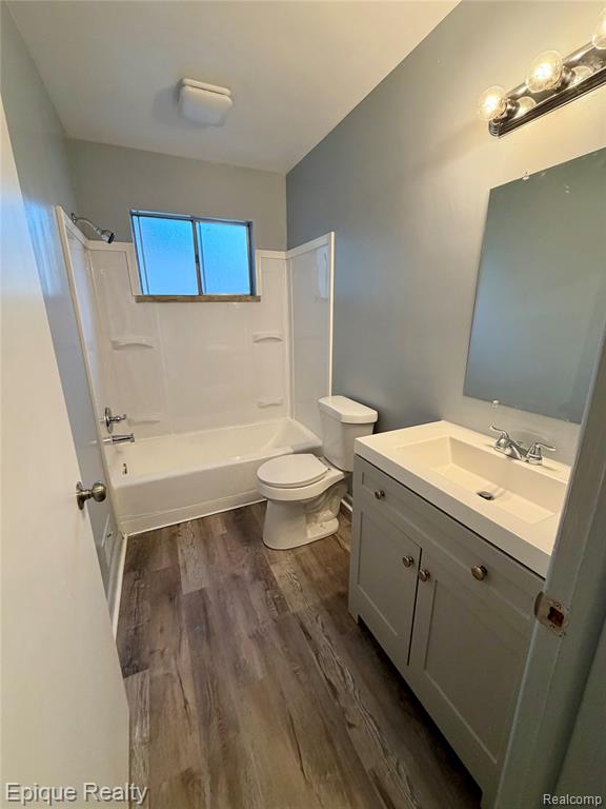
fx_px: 327
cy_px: 404
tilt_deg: -15.7
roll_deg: +0.6
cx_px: 303
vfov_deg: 102.1
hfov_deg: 85.7
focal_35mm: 14
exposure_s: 1/60
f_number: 2.2
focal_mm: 2.22
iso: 250
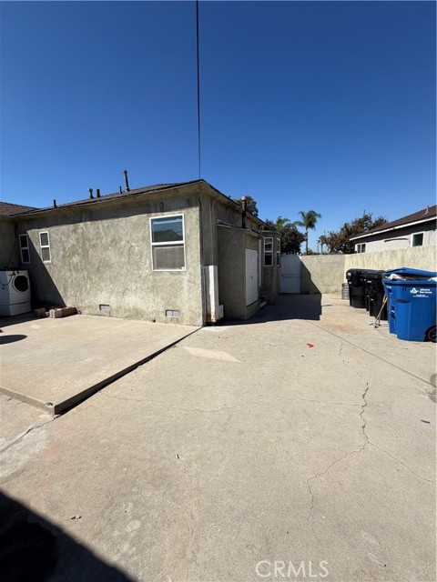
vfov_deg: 102.1
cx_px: 218
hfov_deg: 85.7
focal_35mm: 14
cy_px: 291
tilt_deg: -6.2
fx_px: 236
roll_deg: +0.4
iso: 20
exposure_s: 1/1211
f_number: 2.2
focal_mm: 2.22
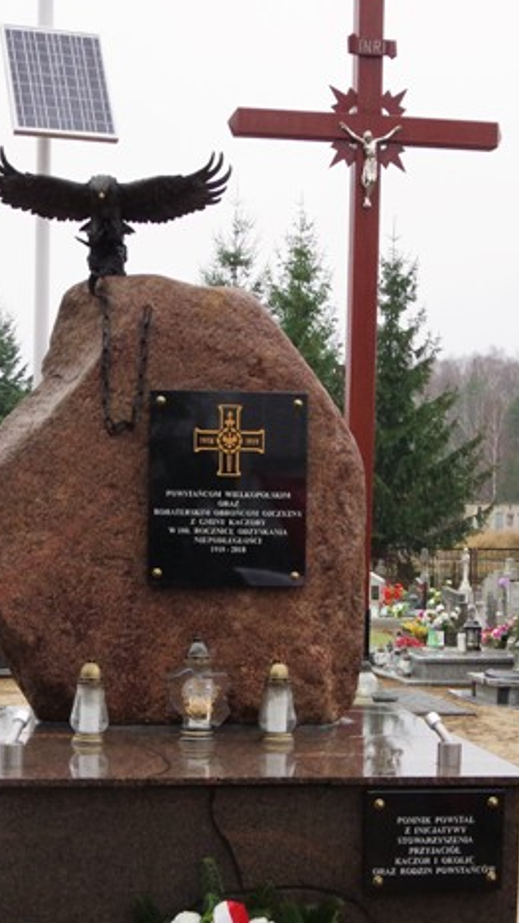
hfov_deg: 17.0
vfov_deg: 29.4
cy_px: 654
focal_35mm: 71
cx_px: 257
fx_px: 1738
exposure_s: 1/160
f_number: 7.1
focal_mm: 21
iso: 1600
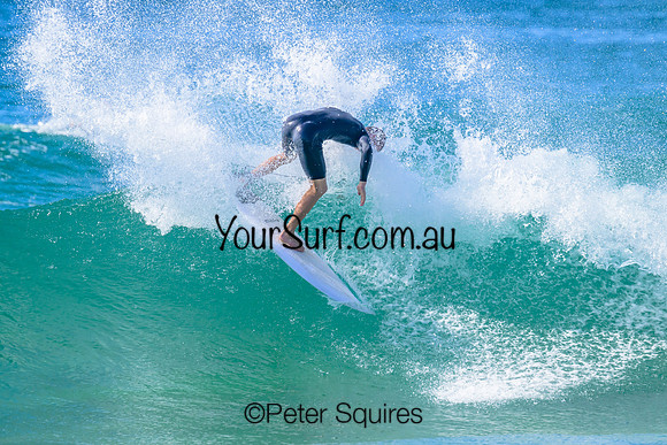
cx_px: 334
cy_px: 222
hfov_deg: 3.4
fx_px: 11304
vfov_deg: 2.3
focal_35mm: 610
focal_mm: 610
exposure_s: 1/2000
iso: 1250
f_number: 11
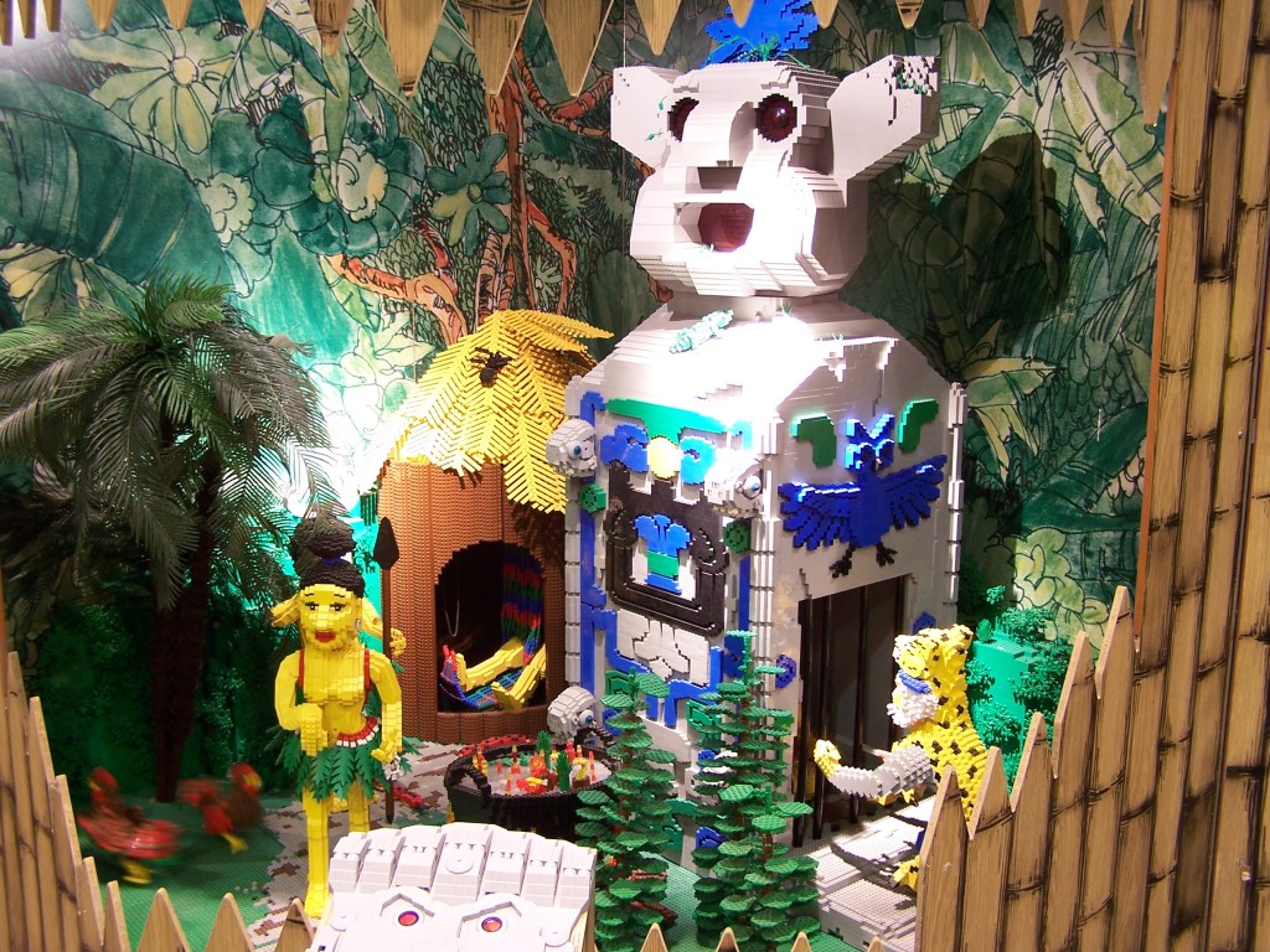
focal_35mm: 38
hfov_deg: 49.0
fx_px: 1394
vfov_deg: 37.7
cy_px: 476
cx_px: 635
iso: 80
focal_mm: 6.3
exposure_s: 1/3
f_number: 2.8
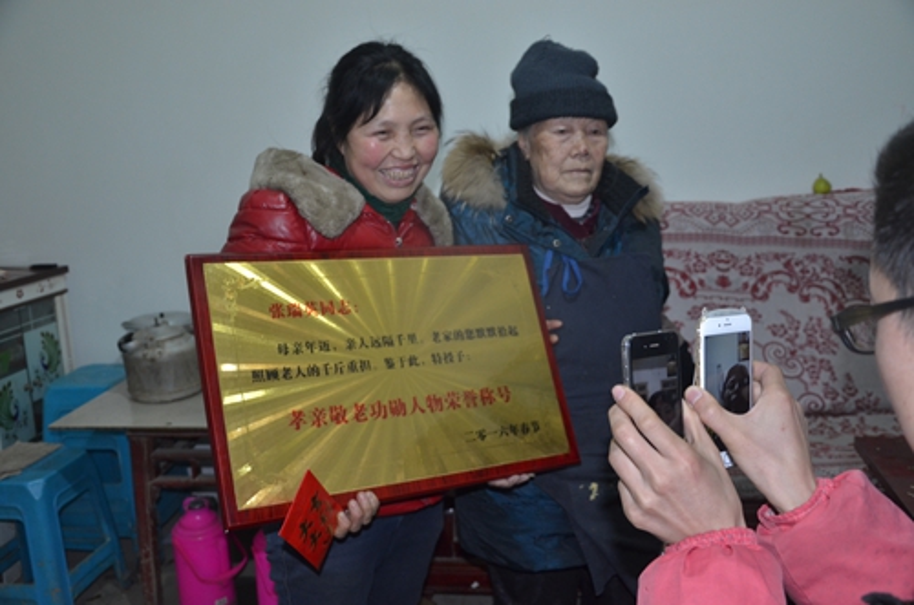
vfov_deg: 39.8
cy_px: 302
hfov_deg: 57.3
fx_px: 836
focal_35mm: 33
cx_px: 457
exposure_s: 1/30
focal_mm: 22
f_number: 3.8
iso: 800
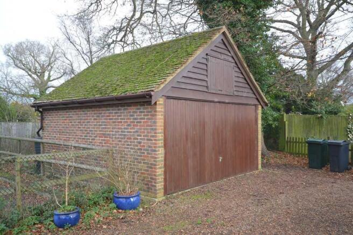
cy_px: 118
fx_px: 294
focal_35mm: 30
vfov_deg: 43.6
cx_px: 176
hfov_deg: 61.9
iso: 360
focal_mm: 20
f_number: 5.6
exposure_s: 1/125
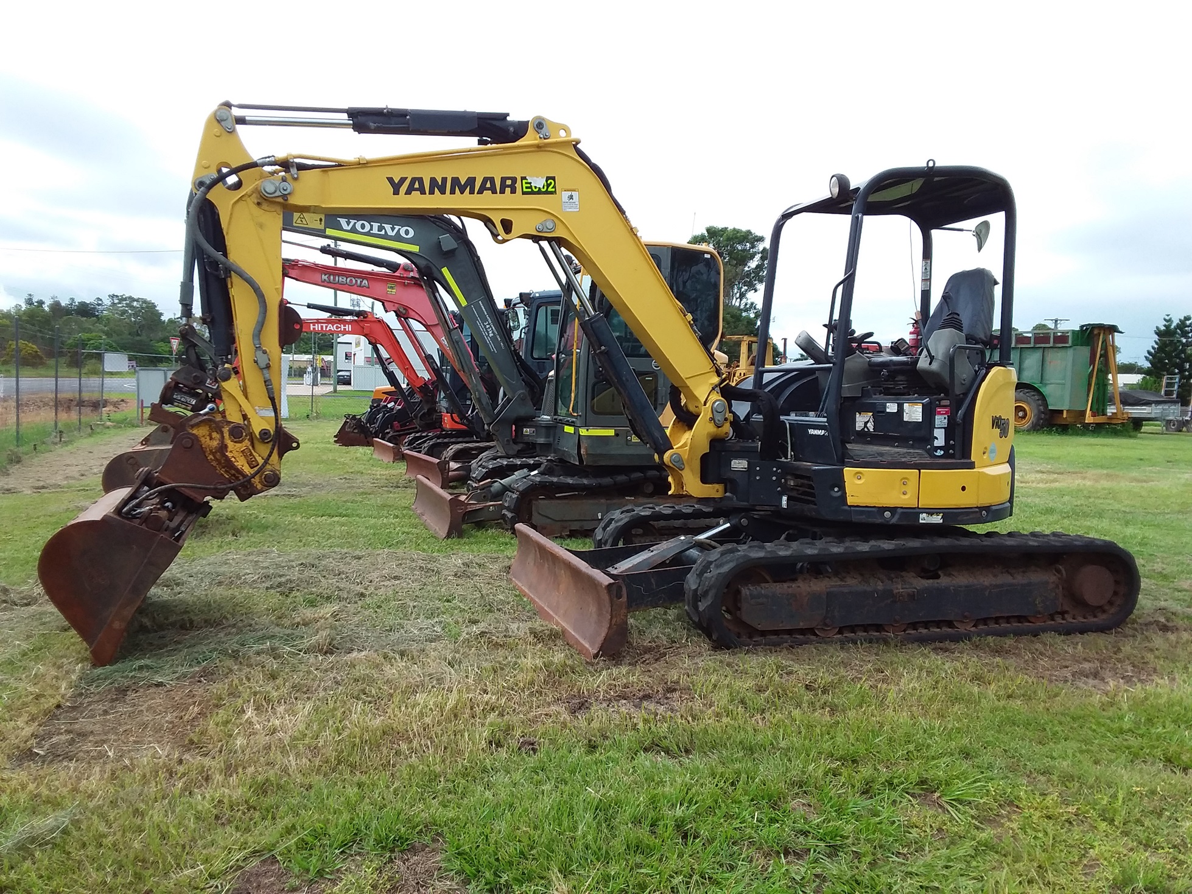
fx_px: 964
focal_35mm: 28
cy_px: 447
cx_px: 596
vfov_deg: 49.7
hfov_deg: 63.5
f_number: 1.9
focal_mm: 2.91
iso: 40
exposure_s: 1/1264
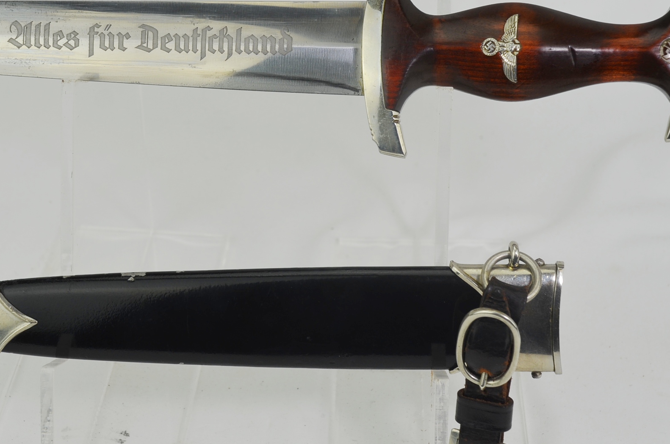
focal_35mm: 82
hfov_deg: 24.8
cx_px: 259
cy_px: 185
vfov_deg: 16.6
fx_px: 1519
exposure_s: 1/160
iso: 200
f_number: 6.3
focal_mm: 35
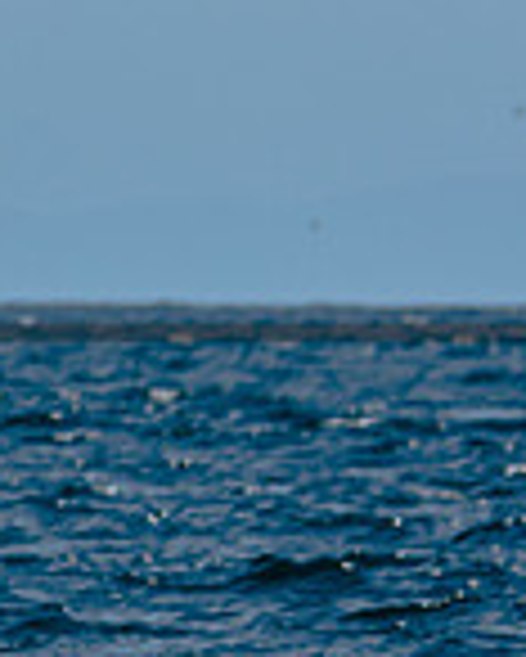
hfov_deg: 1.3
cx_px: -764
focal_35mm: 1195
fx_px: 23230
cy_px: 506
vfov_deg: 1.6
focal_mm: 180
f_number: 5.3
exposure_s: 1/2000
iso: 200
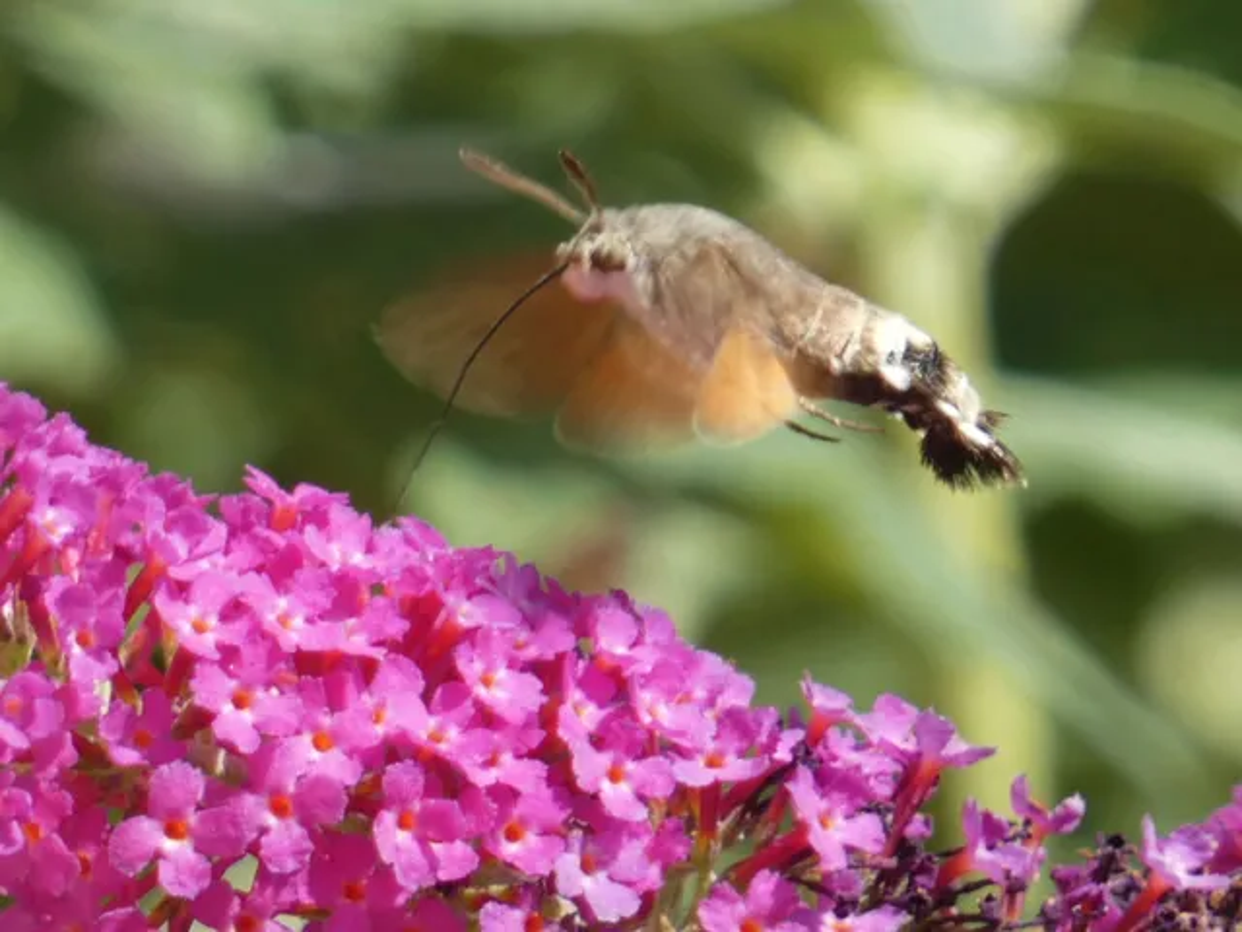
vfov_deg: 1.5
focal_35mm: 976
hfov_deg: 2.0
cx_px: 621
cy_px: 466
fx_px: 35018
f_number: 5.6
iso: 80
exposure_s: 1/250
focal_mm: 174.8
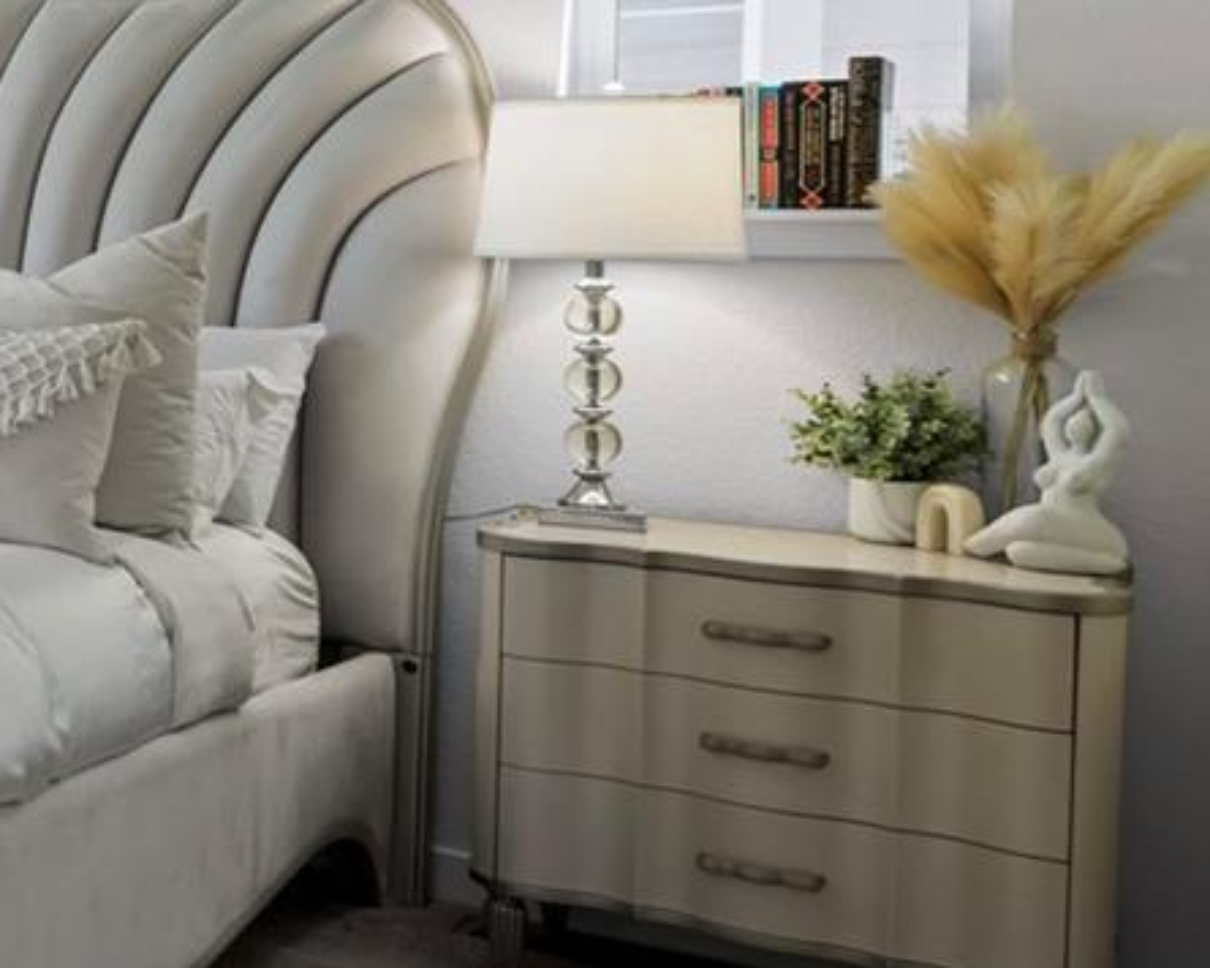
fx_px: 1934
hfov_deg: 23.8
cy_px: 272
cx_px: -789
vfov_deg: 27.8
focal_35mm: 54
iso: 320
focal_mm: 16
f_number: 6.3
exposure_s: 1/15
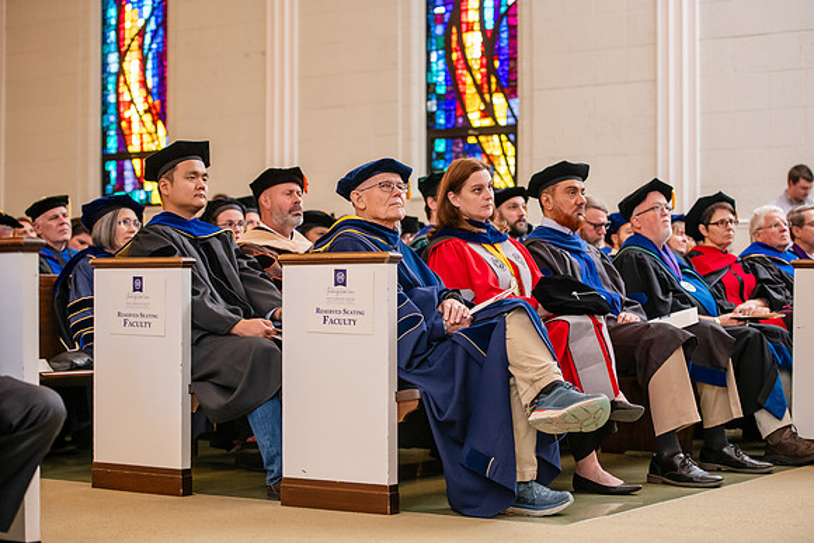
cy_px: 272
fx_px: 1583
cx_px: 407
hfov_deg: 28.8
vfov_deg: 19.5
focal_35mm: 70
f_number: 3.2
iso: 1600
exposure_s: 1/200
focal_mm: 70
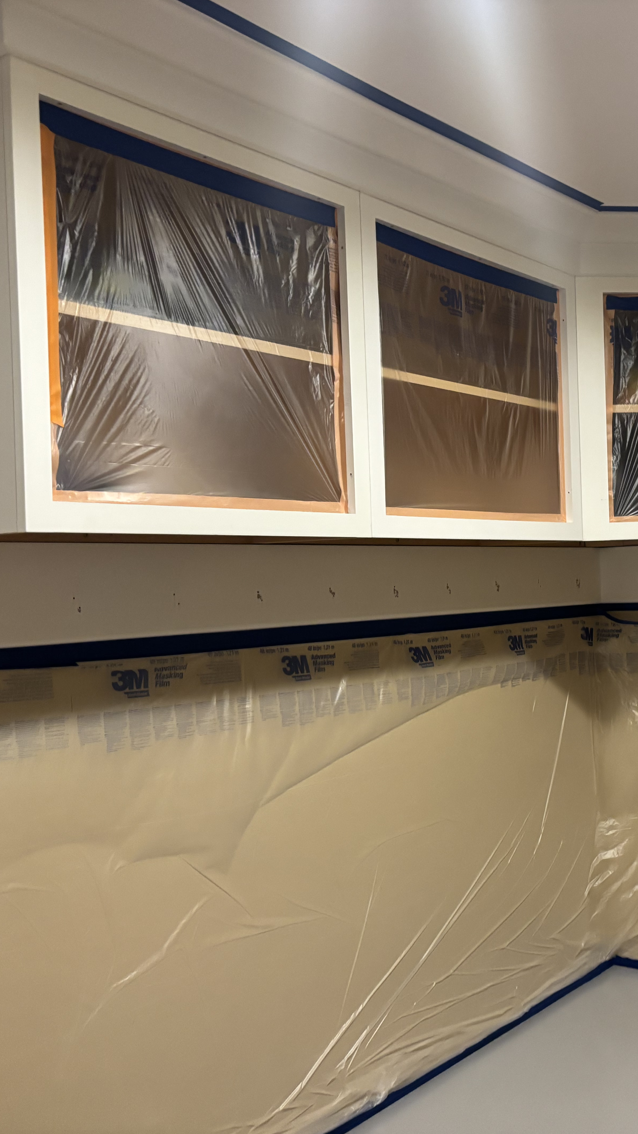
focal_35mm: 38
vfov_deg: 52.8
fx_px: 1143
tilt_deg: +1.1
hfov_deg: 30.6
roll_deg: +2.1
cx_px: 482
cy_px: 567
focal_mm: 5.96
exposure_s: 1/60
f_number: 1.6
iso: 500
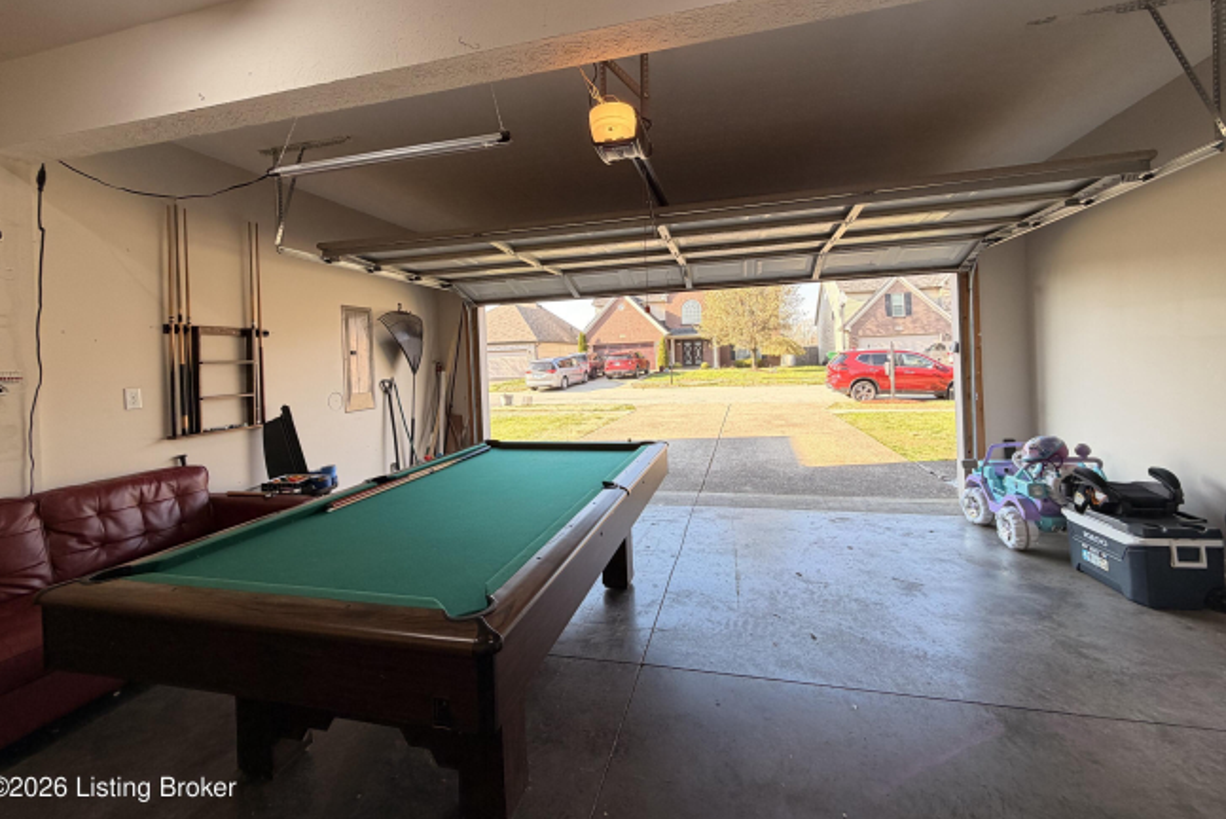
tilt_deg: -0.7
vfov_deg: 77.0
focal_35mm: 15
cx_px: 619
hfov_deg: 100.4
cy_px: 356
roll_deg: +3.3
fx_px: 511
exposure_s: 1/120
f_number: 2.2
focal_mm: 2.22
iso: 50
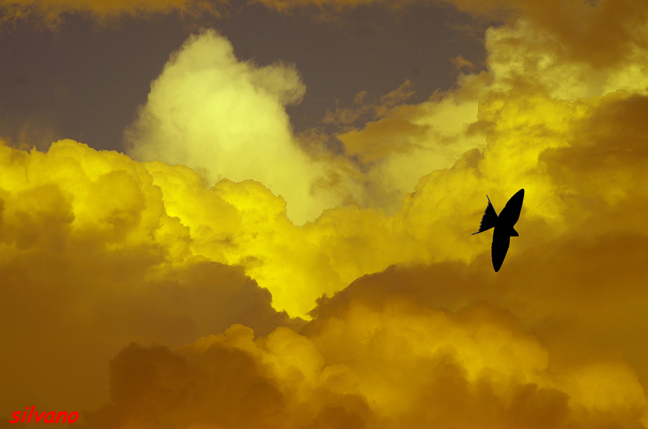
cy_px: 214
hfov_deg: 13.4
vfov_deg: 8.9
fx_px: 2766
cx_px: 324
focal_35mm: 154
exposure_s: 1/320
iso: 100
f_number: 7.1
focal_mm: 103
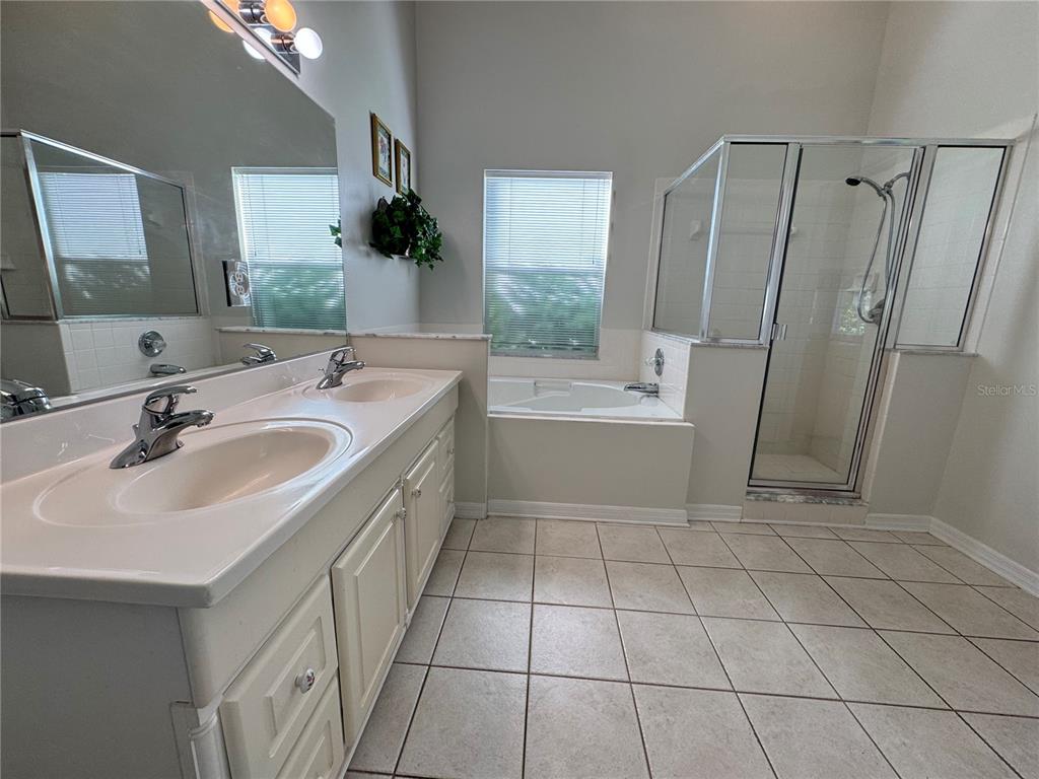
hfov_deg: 102.1
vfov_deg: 85.7
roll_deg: -1.3
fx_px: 420
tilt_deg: -12.2
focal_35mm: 14
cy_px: 390
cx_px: 520
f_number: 2.2
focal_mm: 2.22
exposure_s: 1/120
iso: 125
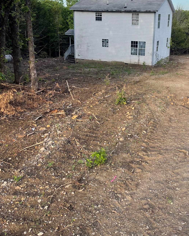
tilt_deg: -10.9
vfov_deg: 49.2
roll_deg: -1.5
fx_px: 252
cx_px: 126
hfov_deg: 40.6
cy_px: 75
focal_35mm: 36
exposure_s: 1/1067
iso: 32
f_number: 1.6
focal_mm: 5.1
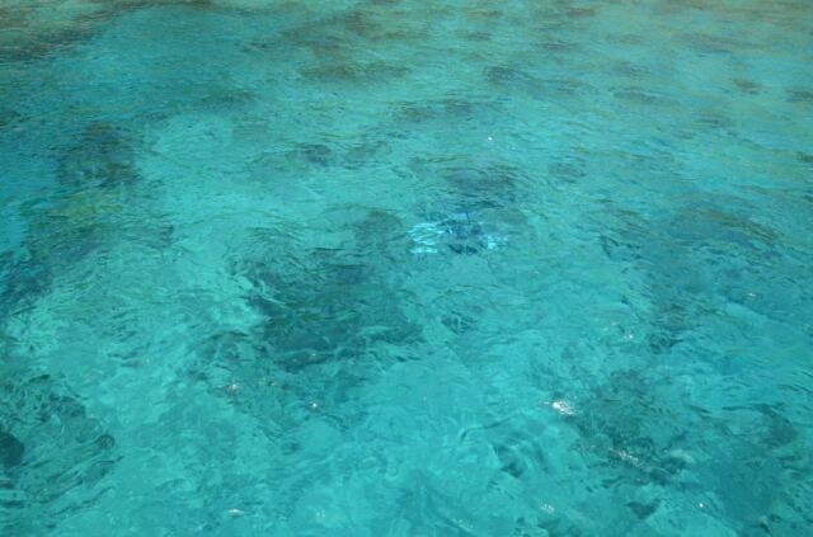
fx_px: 676
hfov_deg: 62.1
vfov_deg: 43.4
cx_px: 406
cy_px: 268
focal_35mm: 30
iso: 200
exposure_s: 1/80
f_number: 16
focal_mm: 20
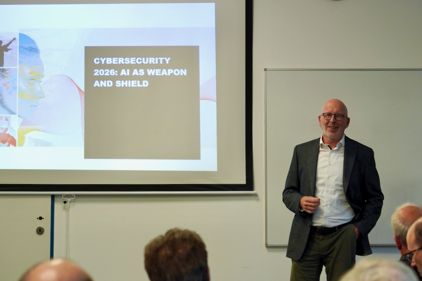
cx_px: 240
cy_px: 135
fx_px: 1014
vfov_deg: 15.8
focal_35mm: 86
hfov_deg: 23.5
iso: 400
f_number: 2.8
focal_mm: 47.6
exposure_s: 1/200
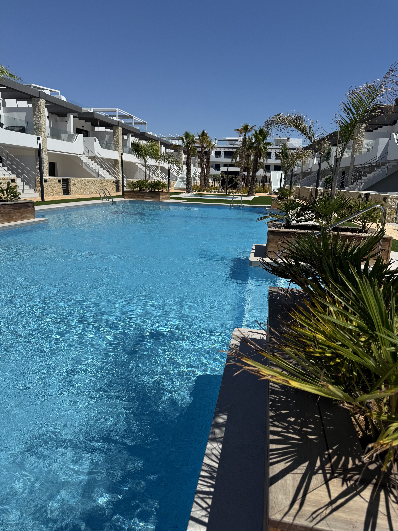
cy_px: 266
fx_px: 368
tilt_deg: -11.7
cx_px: 199
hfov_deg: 56.8
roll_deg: -2.1
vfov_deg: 71.6
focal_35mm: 24
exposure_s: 1/9091
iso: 80
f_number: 1.78
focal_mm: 6.76
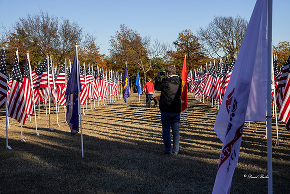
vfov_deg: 18.2
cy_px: 97
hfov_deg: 27.0
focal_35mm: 75
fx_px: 604
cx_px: 145
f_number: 8
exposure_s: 1/250
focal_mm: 50
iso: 200
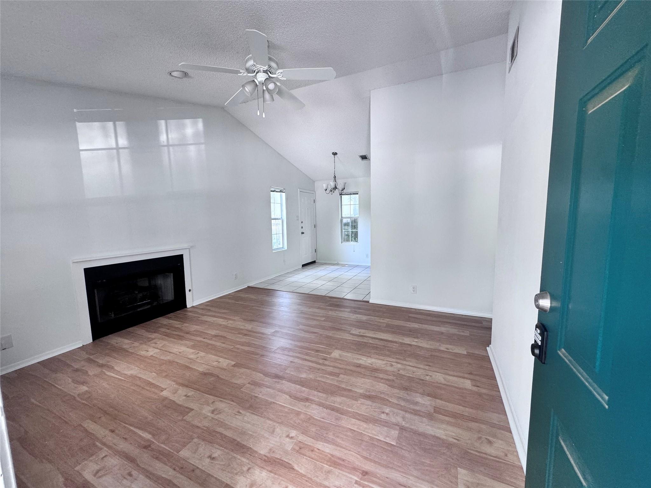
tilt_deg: -6.4
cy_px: 244
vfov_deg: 85.7
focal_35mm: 14
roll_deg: +1.5
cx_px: 326
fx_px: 263
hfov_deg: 102.1
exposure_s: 1/99
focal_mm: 2.22
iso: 160
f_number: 2.2
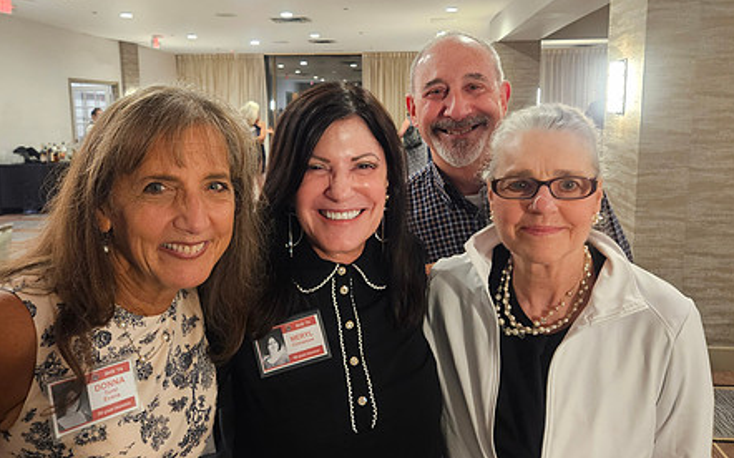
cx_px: 347
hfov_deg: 59.6
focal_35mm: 32
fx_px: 640
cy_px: 198
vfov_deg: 39.3
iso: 640
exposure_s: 1/24
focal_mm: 5.4
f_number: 1.8
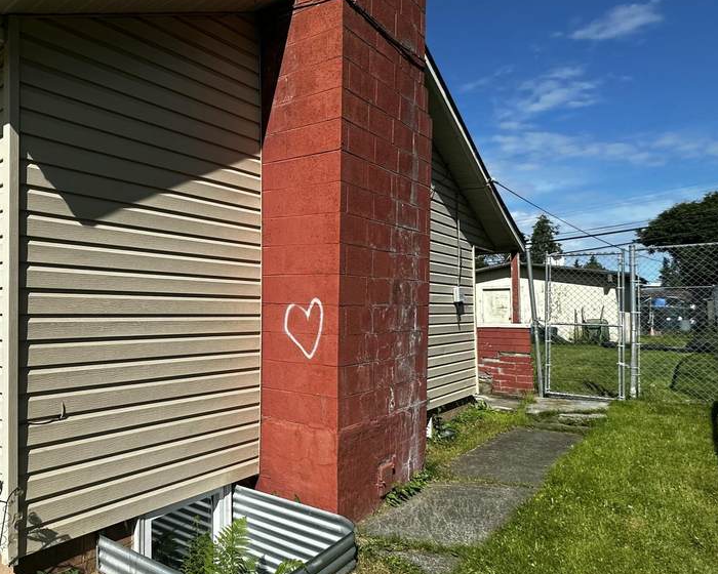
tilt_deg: +3.3
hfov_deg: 61.3
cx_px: 123
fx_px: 531
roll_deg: +0.4
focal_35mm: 25
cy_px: 285
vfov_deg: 56.8
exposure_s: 1/2959
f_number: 2.2
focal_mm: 2.22
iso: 50
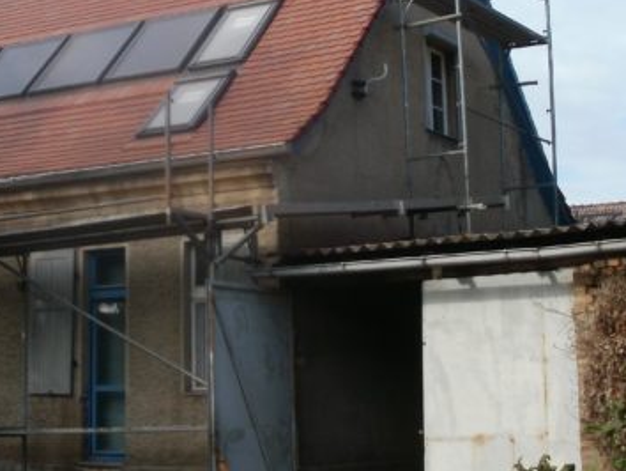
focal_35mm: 78
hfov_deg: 24.8
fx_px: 1412
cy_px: 135
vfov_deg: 18.8
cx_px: 187
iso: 100
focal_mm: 6.3
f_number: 3.5
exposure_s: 1/640
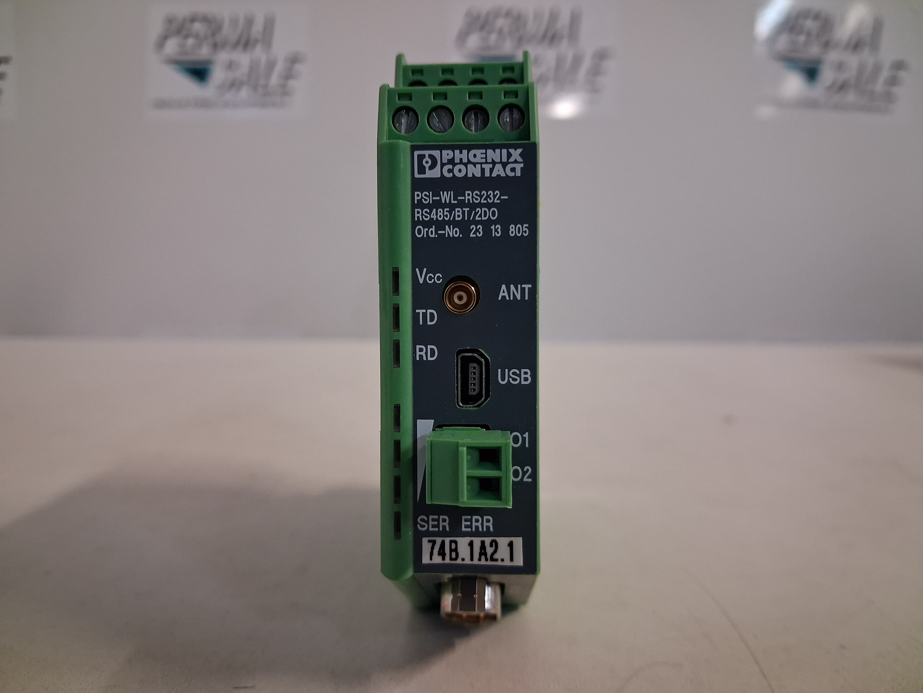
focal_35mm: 27
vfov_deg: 51.4
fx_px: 720
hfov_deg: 65.3
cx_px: 462
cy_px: 346
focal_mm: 4
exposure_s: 1/25
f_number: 1.8
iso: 500
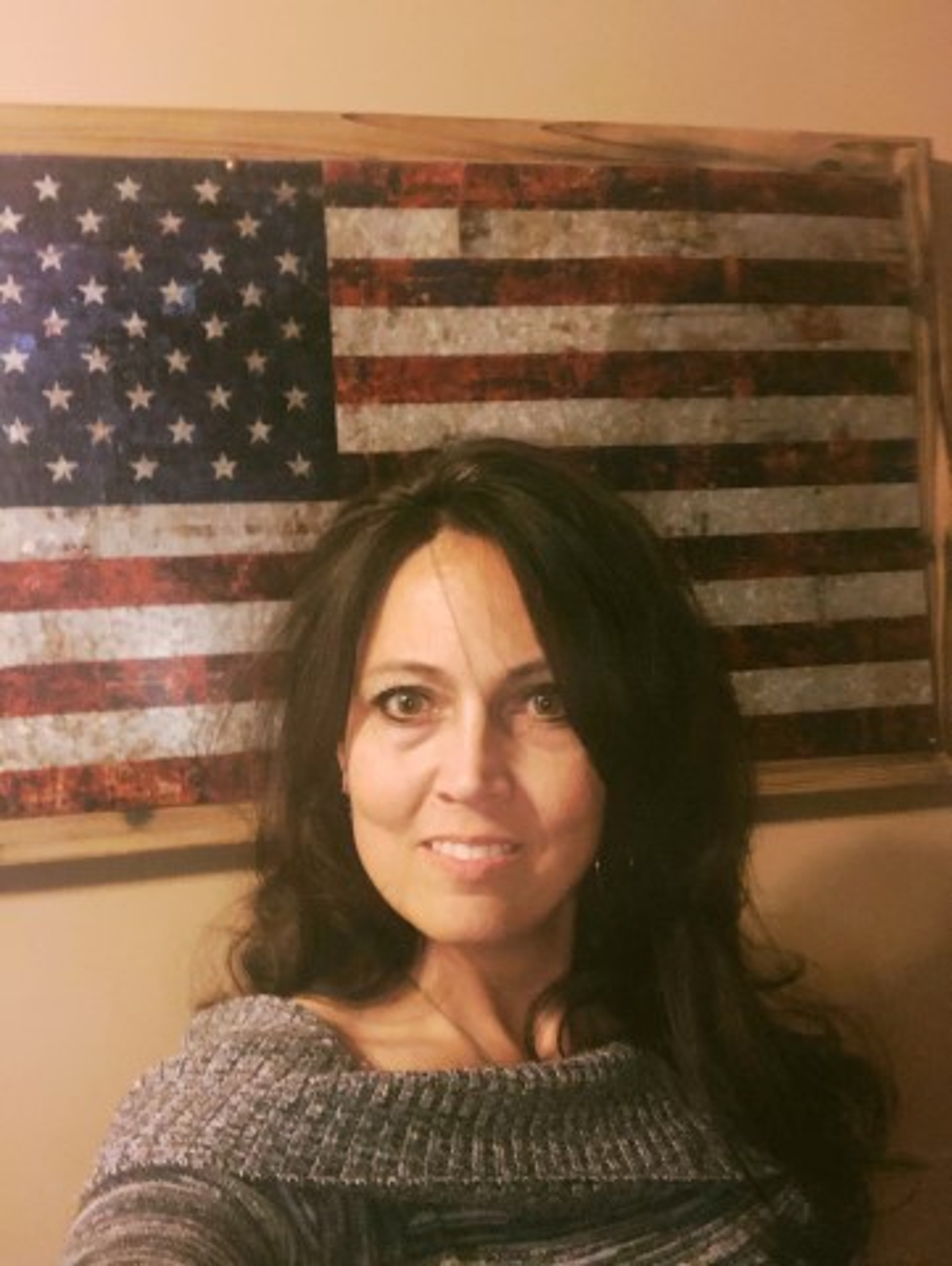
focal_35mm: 32
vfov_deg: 56.8
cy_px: 633
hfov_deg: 44.2
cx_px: 476
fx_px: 1171
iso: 320
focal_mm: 2.87
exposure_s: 1/20
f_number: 2.2
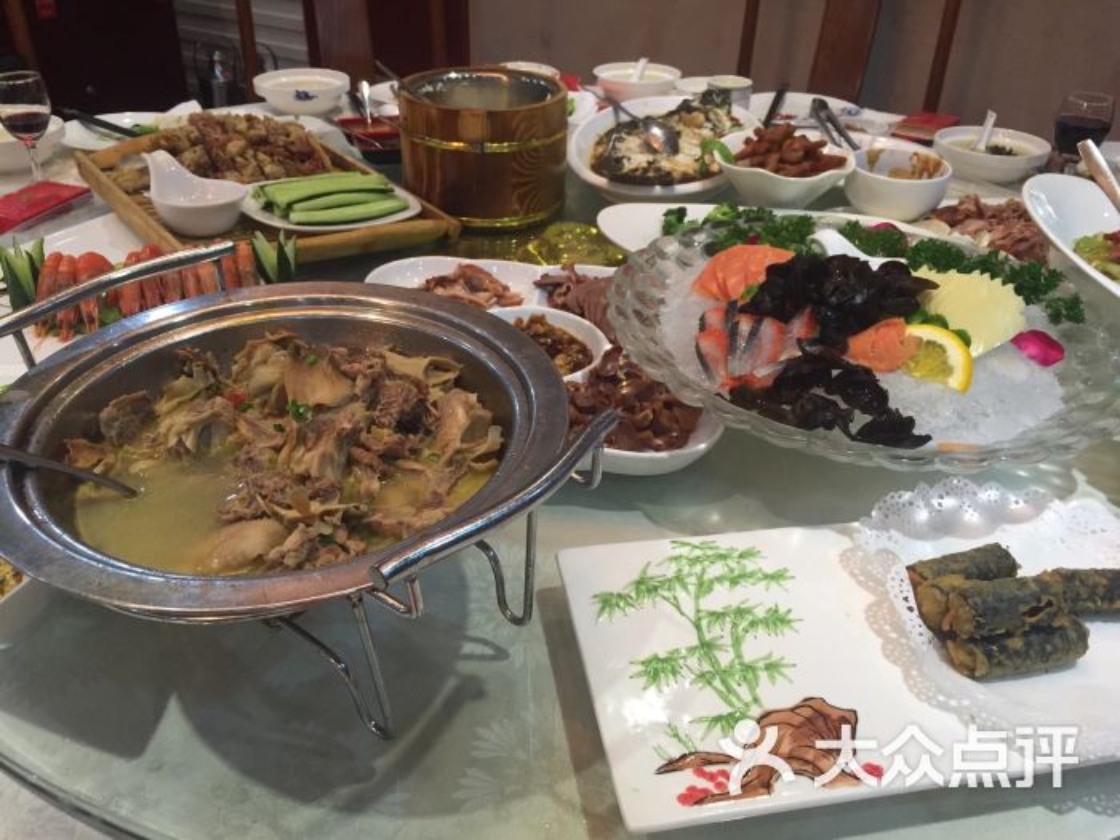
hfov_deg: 61.7
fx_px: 938
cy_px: 420
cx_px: 560
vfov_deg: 48.2
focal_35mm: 29
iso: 100
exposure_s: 1/30
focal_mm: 4.15
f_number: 2.2
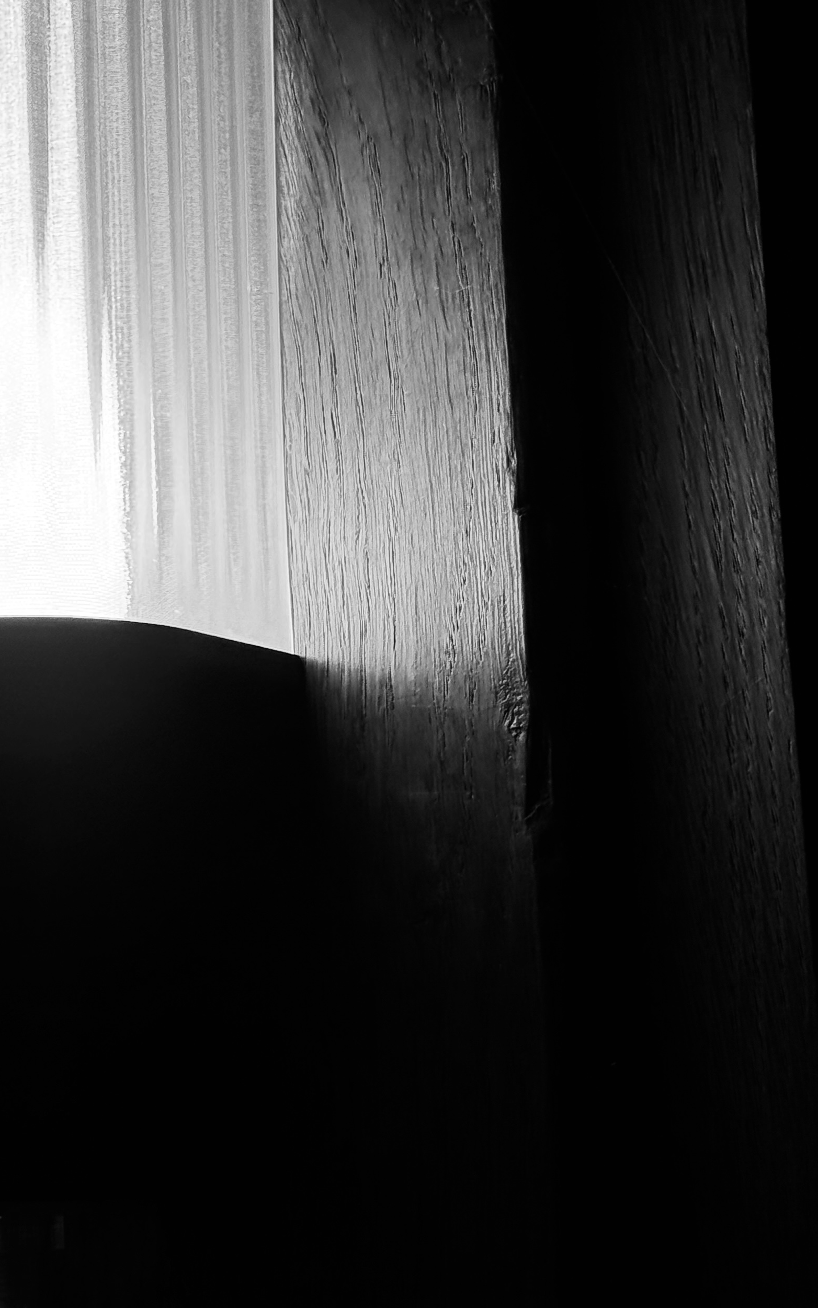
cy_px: 576
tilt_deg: +12.0
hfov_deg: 15.7
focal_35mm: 82
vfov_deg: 25.2
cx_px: 43
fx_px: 2925
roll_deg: -1.1
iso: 160
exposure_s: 1/242
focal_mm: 6.76
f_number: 1.78
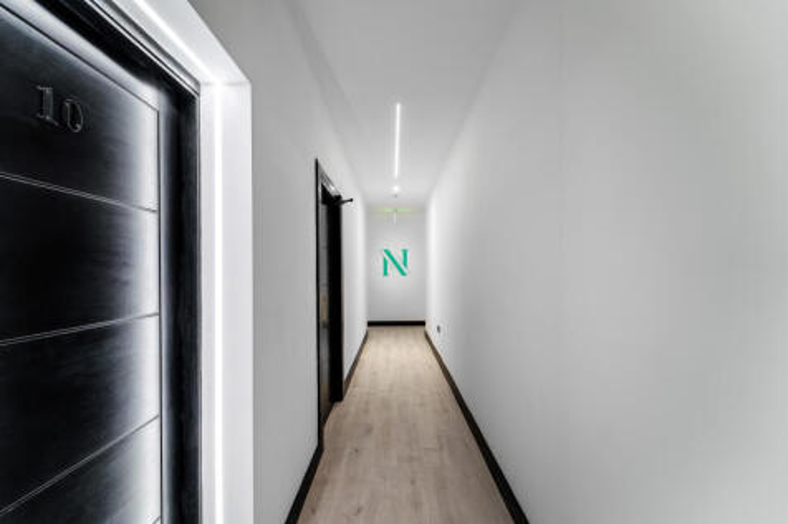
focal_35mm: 14
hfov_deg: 104.3
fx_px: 306
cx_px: 394
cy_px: 262
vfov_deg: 81.2
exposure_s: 1/3
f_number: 13
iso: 100
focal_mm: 14
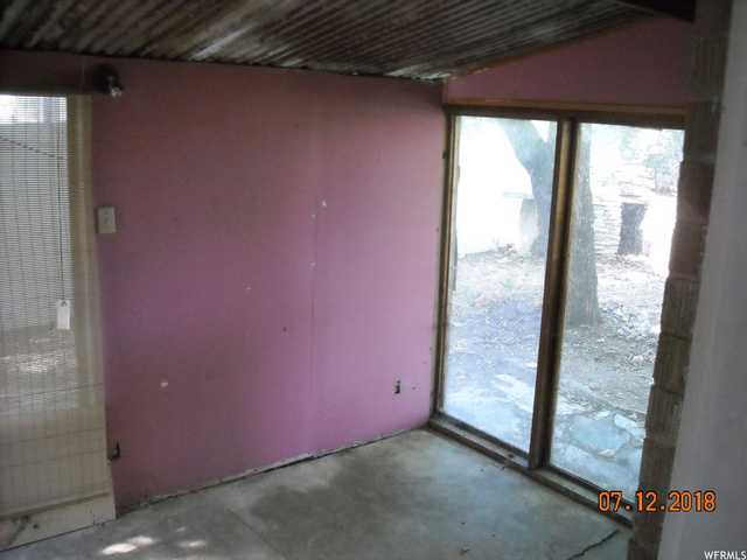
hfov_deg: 52.6
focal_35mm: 35
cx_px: 374
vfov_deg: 40.7
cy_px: 280
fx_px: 755
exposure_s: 1/88
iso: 800
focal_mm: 5.7
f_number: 2.8
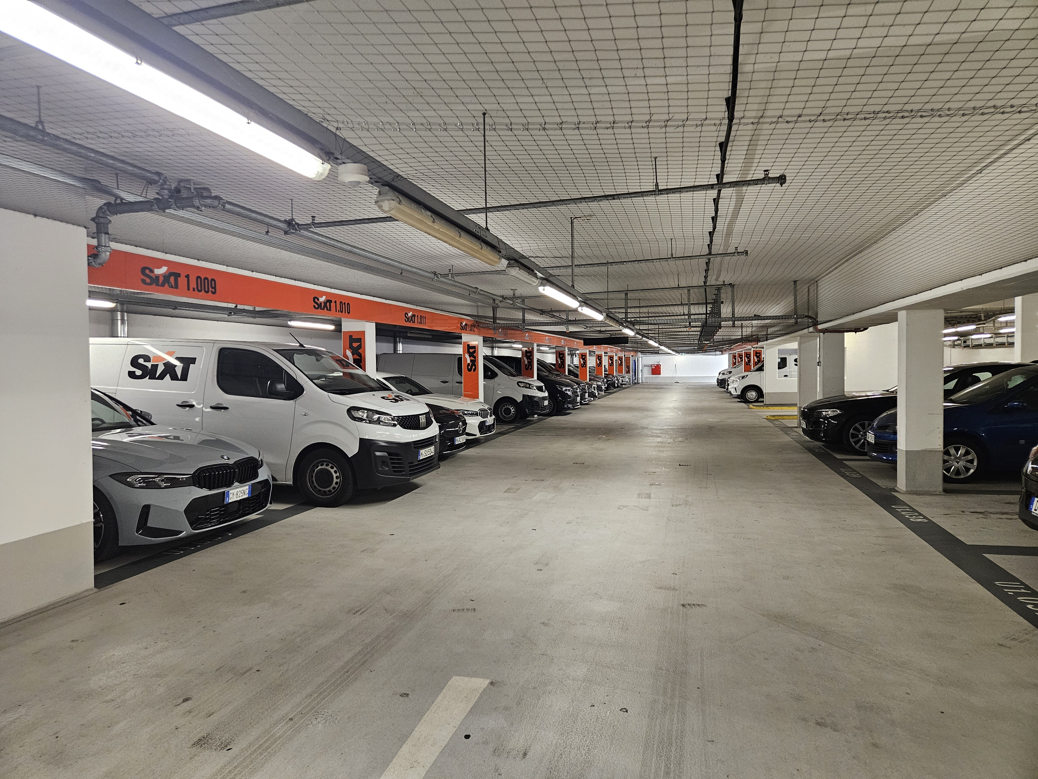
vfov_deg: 58.9
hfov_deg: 73.9
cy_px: 390
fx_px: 690
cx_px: 519
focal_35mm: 23
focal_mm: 5.4
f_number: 1.8
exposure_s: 1/101
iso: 400
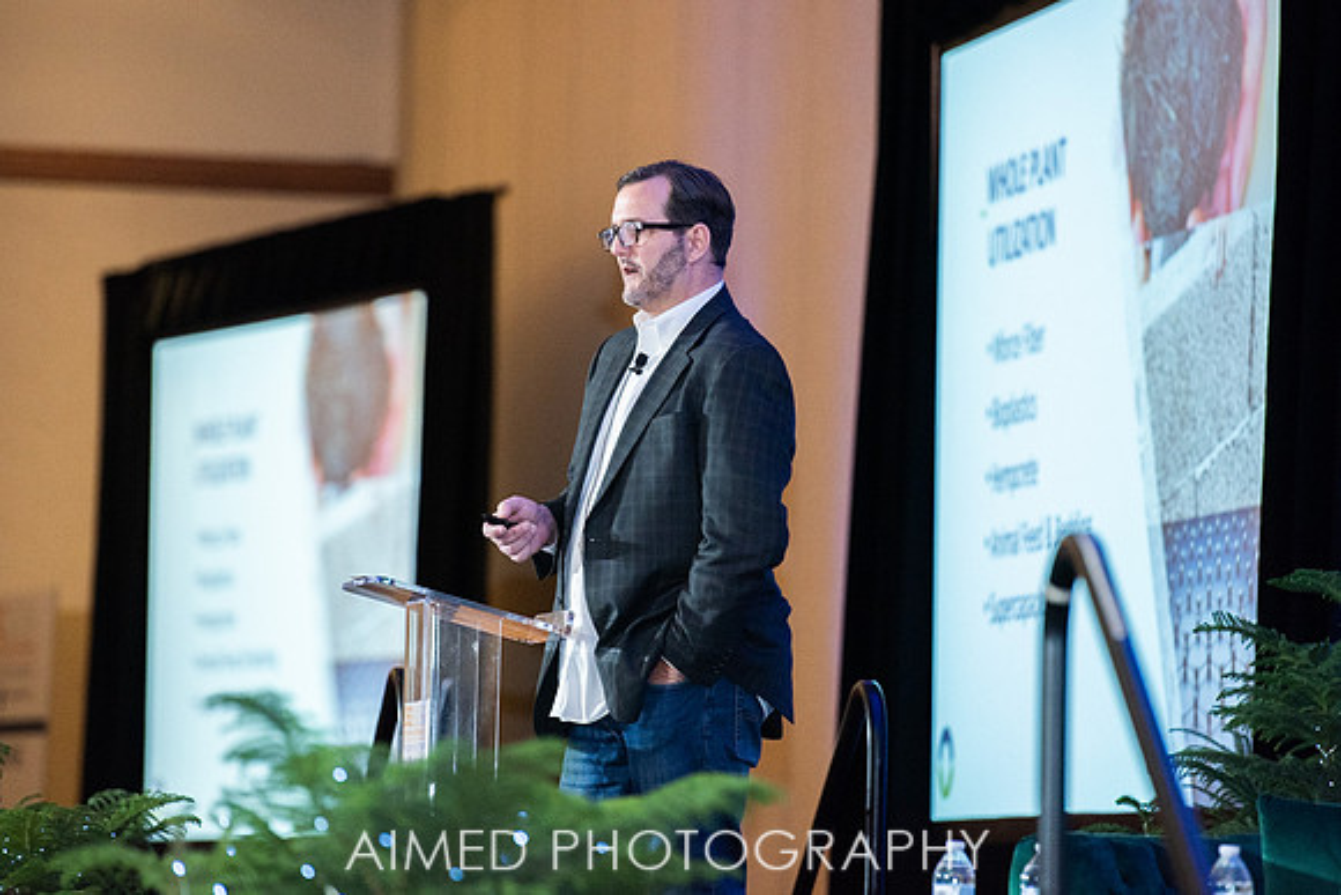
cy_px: 388
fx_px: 8662
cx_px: 672
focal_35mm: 232
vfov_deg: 5.9
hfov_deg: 8.9
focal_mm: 200
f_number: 4
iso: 1600
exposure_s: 1/200
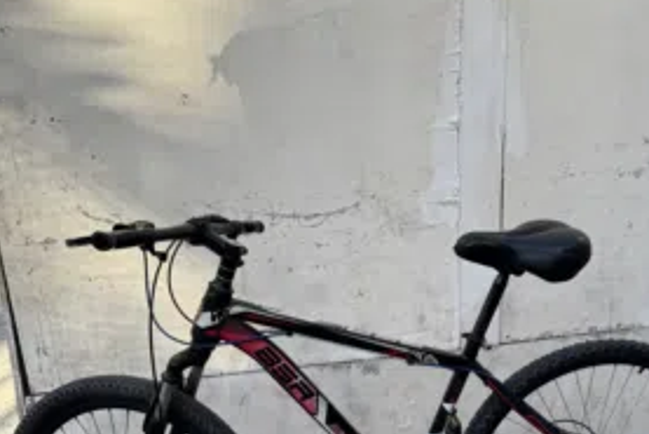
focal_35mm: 36
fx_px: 649
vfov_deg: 35.1
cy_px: 378
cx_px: 347
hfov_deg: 53.1
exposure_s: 1/1026
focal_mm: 6.76
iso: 80
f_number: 1.78
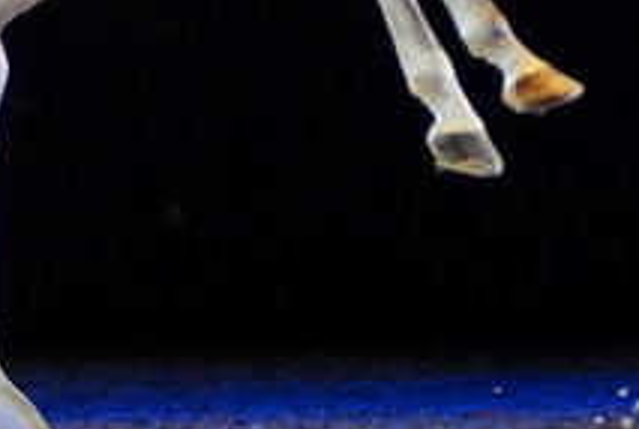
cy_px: -238
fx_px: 9000
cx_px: 420
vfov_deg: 2.7
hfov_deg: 4.1
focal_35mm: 506
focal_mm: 100
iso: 1600
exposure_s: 1/640
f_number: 2.8
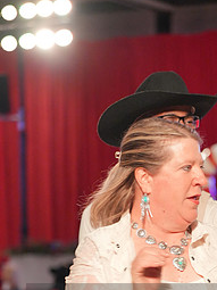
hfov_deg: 8.4
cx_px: 183
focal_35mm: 177
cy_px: 322
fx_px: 1481
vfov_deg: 11.0
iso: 3200
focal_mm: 81
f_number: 3.2
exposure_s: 1/400
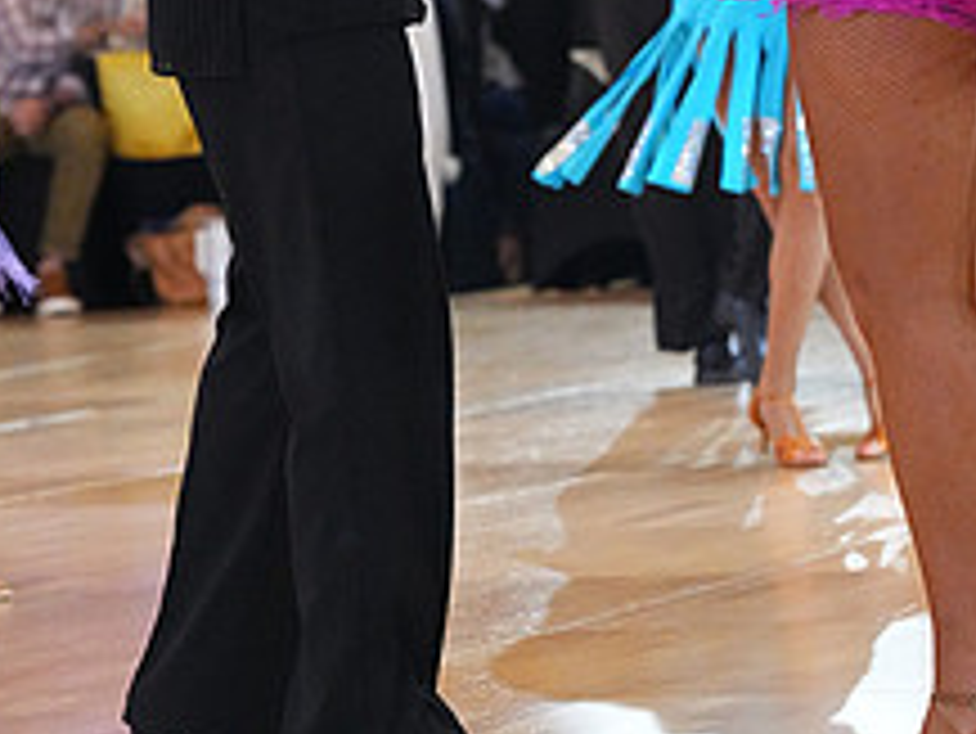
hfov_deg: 7.1
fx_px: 7899
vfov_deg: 5.3
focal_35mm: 280
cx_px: 632
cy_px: -216
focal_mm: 109
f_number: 5
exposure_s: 1/400
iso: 12800
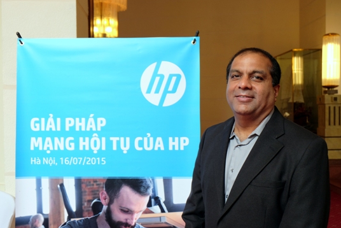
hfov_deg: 49.5
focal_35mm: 39
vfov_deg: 34.2
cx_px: 171
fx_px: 370
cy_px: 116
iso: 400
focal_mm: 25.6
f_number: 4.5
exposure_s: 1/70
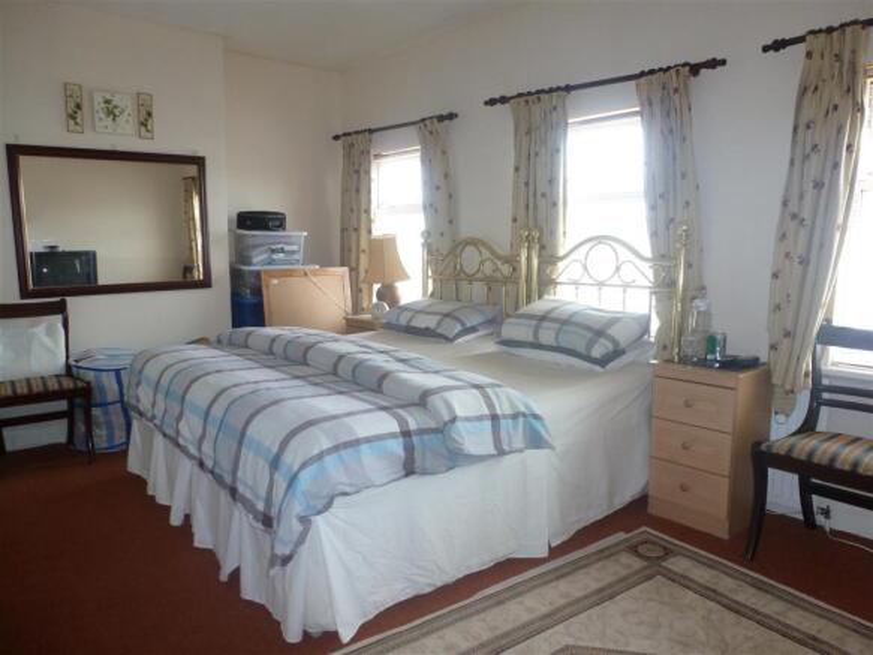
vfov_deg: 56.8
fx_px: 605
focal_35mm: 24
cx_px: 436
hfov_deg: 71.6
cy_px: 328
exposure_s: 1/60
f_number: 3.3
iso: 200
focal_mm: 4.3
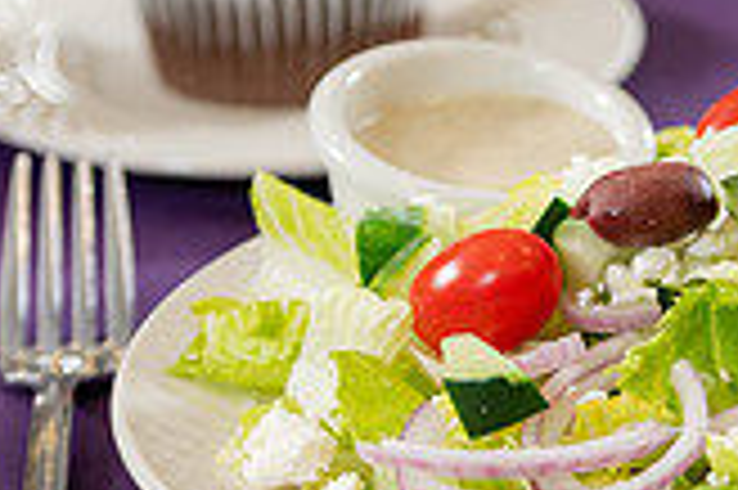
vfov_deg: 3.9
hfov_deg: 5.8
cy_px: 209
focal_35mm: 354
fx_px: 7250
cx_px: 796
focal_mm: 100
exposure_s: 1/160
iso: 400
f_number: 4
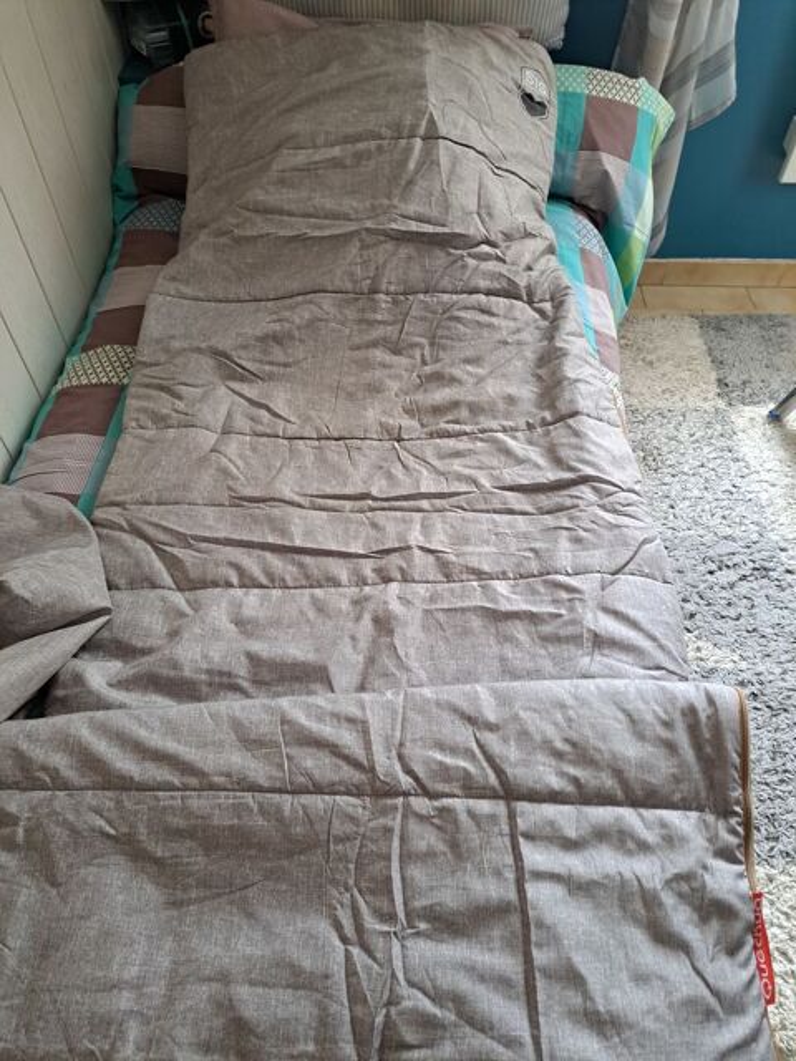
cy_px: 530
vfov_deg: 71.6
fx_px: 736
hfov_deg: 56.8
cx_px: 398
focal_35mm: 24
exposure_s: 1/33
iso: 250
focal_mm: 5.23
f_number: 1.8
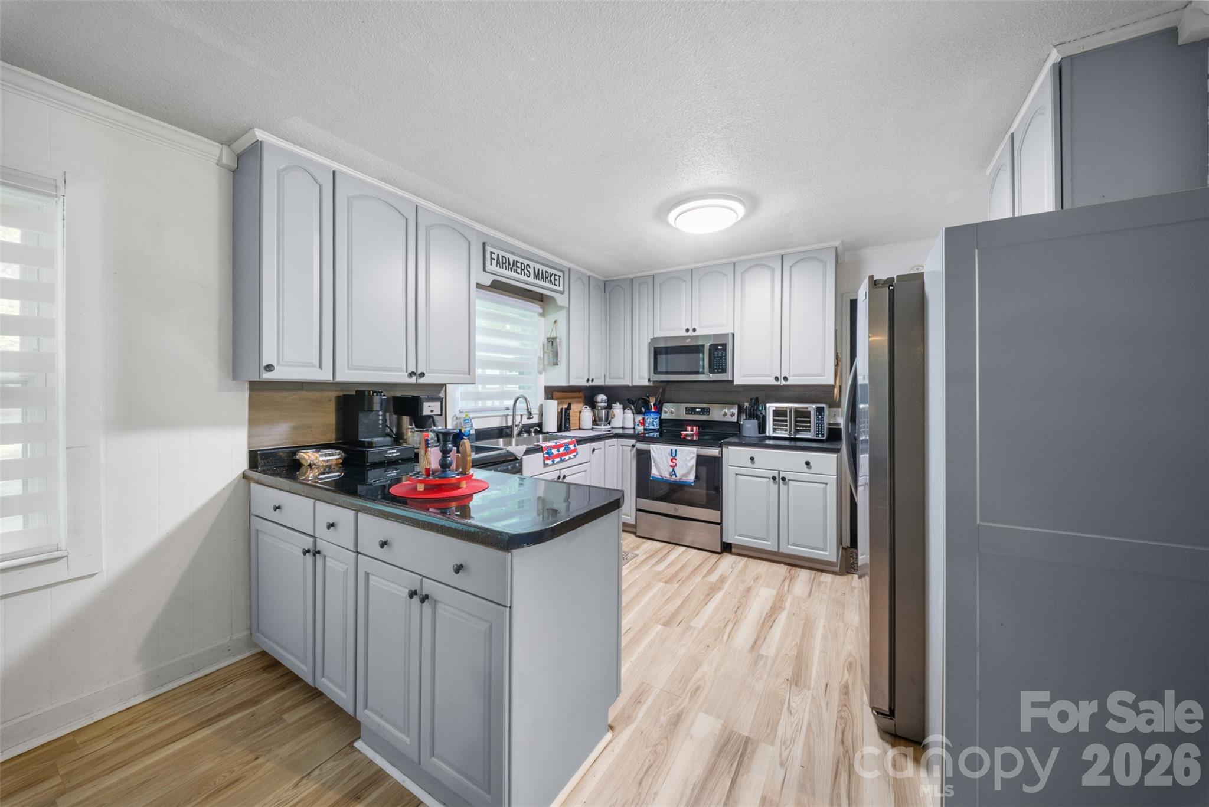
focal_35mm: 12
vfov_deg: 90.1
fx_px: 403
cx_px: 604
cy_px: 404
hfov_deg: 112.6
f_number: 9
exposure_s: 1/13
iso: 250
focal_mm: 12
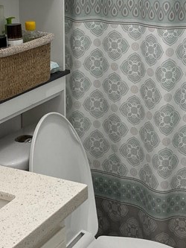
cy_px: 57
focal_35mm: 80
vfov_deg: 24.1
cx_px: 71
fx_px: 573
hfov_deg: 18.4
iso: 100
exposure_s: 1/120
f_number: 1.8
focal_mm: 4.25
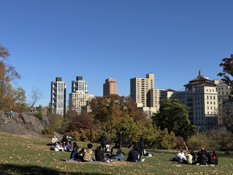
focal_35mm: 48
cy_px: 88
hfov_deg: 39.7
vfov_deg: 30.3
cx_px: 116
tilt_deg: +6.3
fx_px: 323
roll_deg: -0.1
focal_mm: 6.76
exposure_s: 1/4975
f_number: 1.78
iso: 64
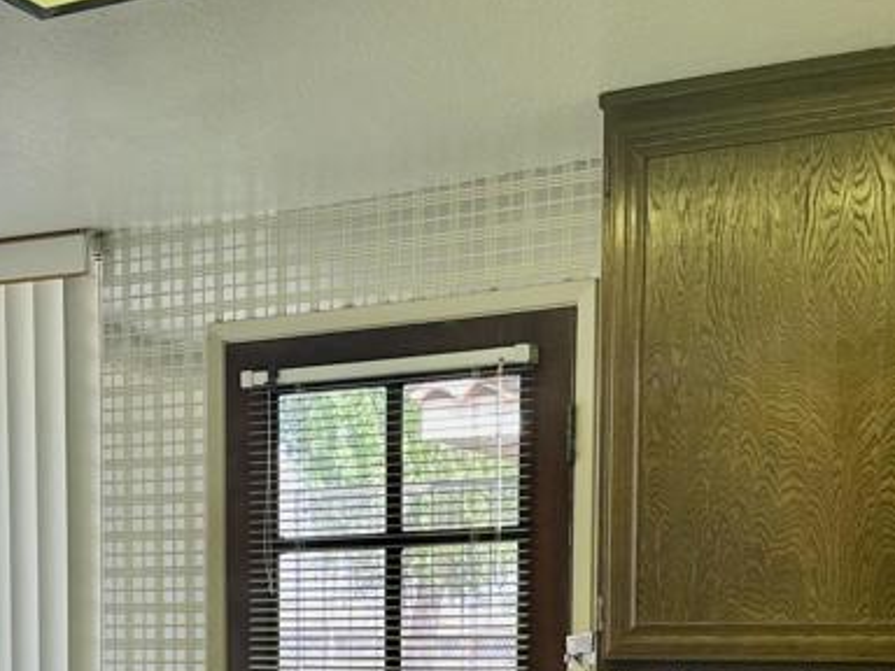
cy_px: 732
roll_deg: -0.6
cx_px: 389
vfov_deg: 21.8
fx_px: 1655
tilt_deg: -2.3
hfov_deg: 30.2
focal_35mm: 64
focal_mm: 6.86
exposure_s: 1/192
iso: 64
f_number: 1.78
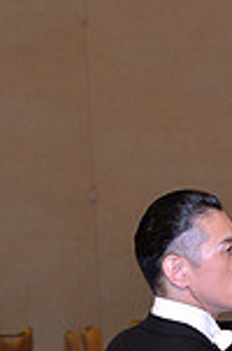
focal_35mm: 269
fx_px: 2612
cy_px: 602
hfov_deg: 5.1
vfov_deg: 7.5
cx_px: 205
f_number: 6.3
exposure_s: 1/200
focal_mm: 70
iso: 2000
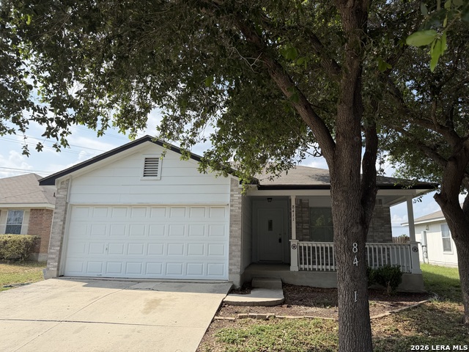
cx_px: 234
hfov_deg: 71.6
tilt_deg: +12.0
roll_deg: +0.0
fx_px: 325
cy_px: 176
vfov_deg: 56.8
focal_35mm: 24
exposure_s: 1/4405
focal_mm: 6.76
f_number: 1.78
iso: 100
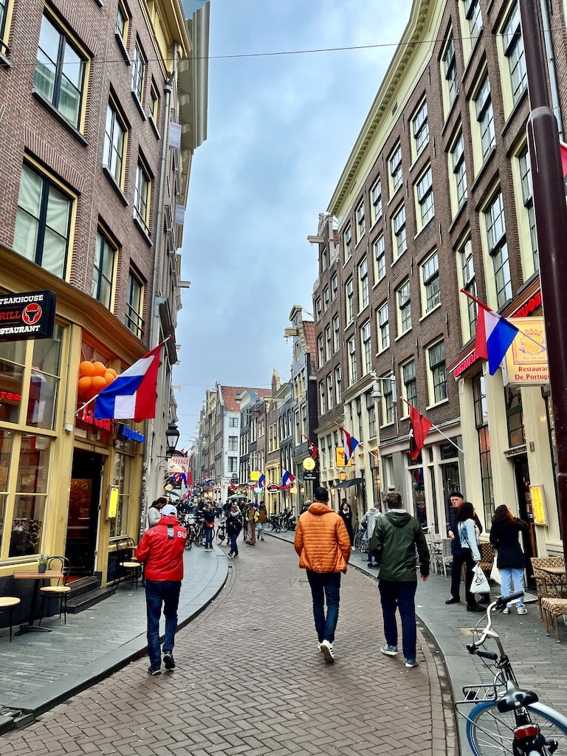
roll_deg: +0.4
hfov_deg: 53.1
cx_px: 284
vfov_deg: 67.3
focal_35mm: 26
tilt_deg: +13.9
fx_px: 568
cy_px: 378
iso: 32
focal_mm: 5.1
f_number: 1.6
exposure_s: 1/100
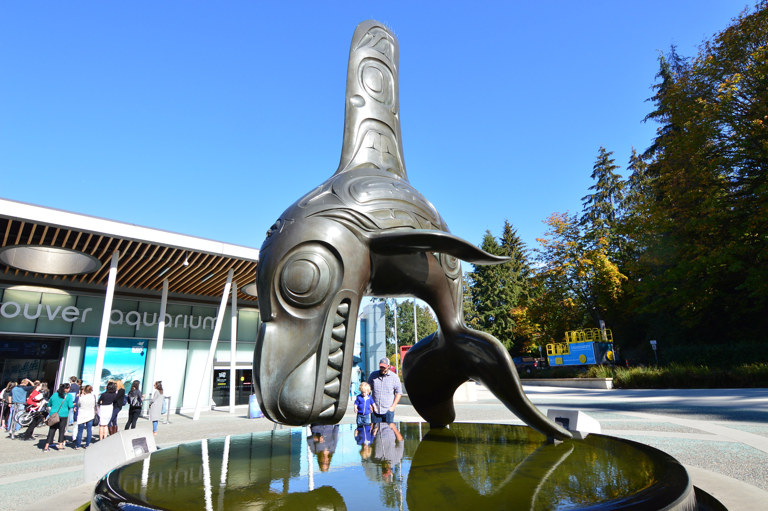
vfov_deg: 63.1
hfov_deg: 85.5
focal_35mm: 20
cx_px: 384
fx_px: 416
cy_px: 256
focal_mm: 13
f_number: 10
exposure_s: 1/160
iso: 200
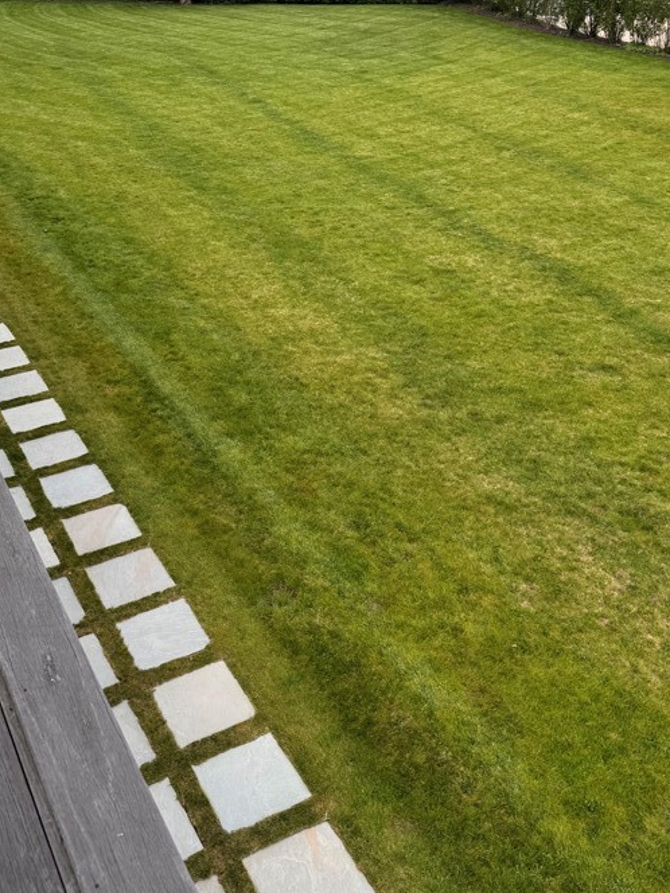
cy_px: 339
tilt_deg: -26.8
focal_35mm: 37
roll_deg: +2.1
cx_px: 264
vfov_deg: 49.7
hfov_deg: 38.5
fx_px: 955
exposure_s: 1/912
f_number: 1.78
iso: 80
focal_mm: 6.76
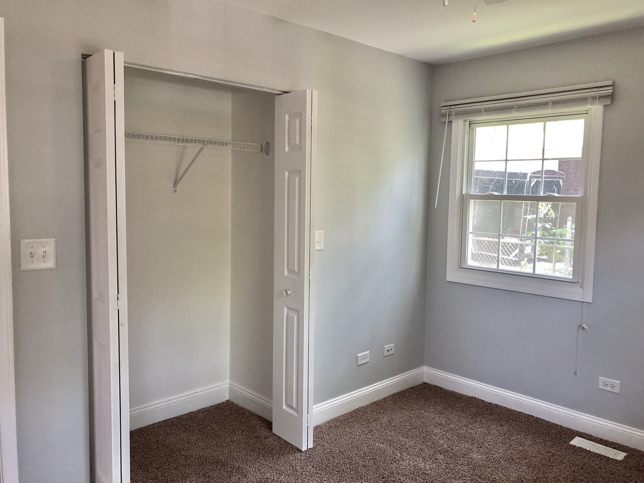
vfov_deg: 49.7
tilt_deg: -5.7
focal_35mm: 28
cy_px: 242
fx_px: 521
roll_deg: -0.7
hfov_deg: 63.4
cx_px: 322
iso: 40
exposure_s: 1/30
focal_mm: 3.99
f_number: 1.8
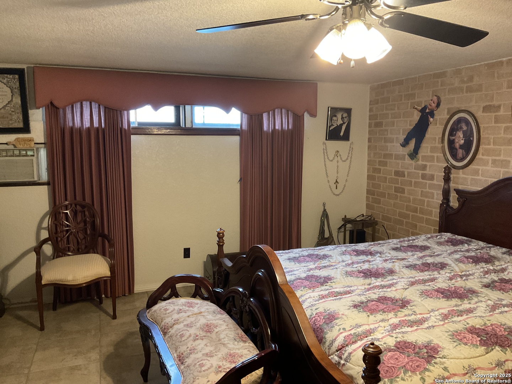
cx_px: 256
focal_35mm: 29
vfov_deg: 48.2
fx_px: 429
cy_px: 192
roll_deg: +0.6
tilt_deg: -6.2
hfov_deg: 61.7
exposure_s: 1/40
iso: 250
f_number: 1.8
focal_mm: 3
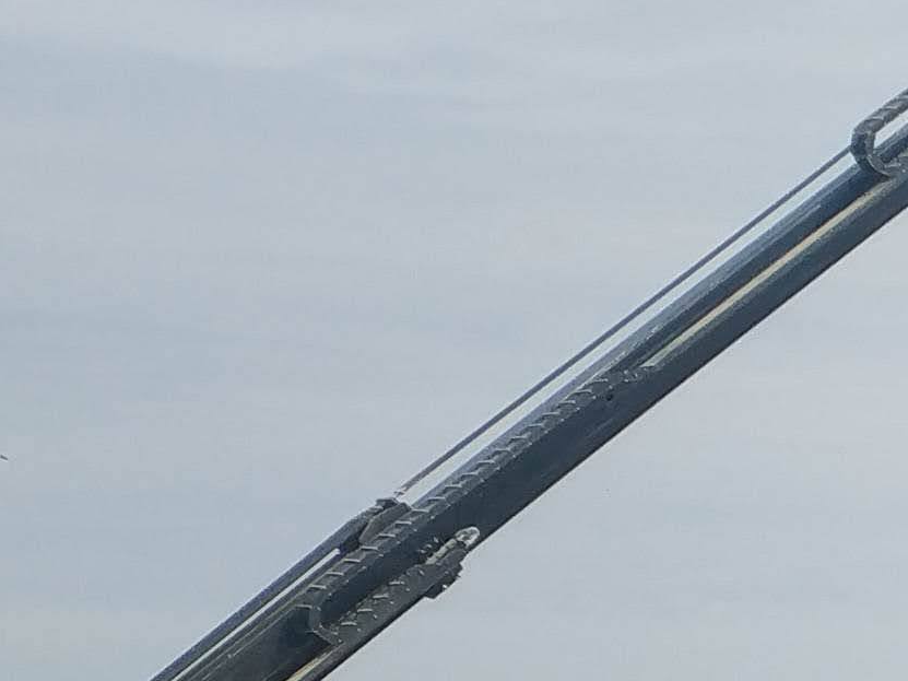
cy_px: 1429
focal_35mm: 154
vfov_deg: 9.0
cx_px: 1852
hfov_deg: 11.5
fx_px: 4039
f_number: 2
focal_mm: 4.5
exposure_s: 1/1807
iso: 101
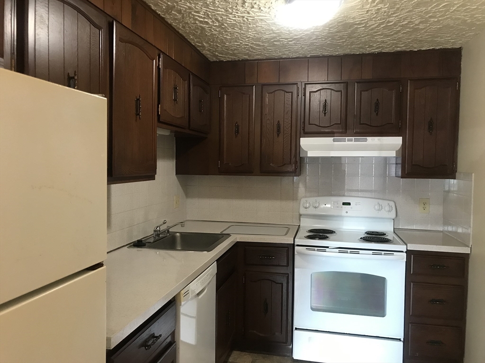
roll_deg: -1.7
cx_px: 242
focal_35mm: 28
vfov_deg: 49.7
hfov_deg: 63.4
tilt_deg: -1.5
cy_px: 182
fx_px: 392
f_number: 1.8
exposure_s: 1/15
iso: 64
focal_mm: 3.99
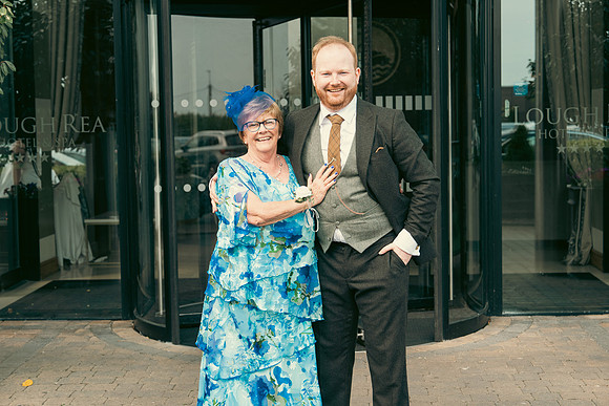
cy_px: 203
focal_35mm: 70
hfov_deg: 28.8
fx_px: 1184
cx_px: 304
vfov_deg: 19.5
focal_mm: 70
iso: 250
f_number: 5
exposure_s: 1/250
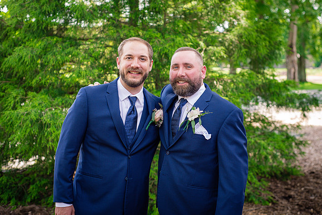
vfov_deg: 25.7
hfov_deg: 37.7
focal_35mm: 53
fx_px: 472
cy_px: 102
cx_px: 170
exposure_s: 1/320
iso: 400
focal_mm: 50
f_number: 3.2
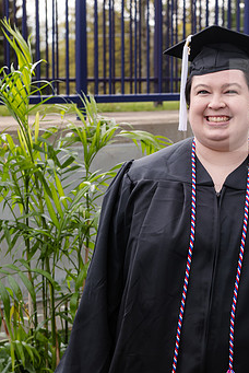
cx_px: 197
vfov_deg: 20.0
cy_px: 192
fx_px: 1056
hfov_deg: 13.4
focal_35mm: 102
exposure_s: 1/200
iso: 250
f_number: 5.6
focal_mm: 60
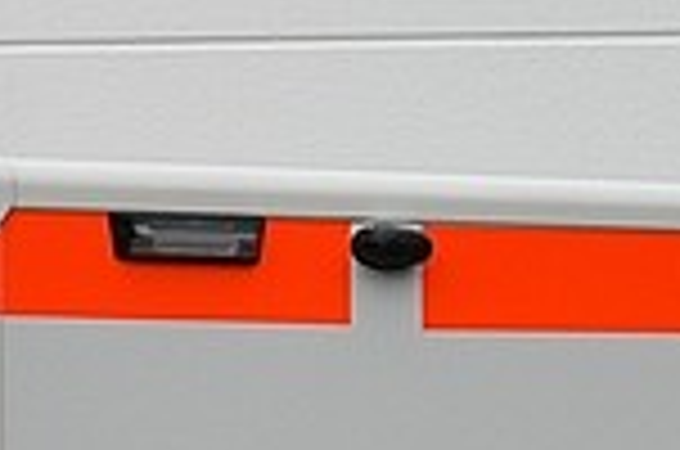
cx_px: -216
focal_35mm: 508
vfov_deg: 2.7
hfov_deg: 4.1
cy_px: 1094
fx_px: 9575
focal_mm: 85
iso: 200
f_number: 8
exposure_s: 1/250
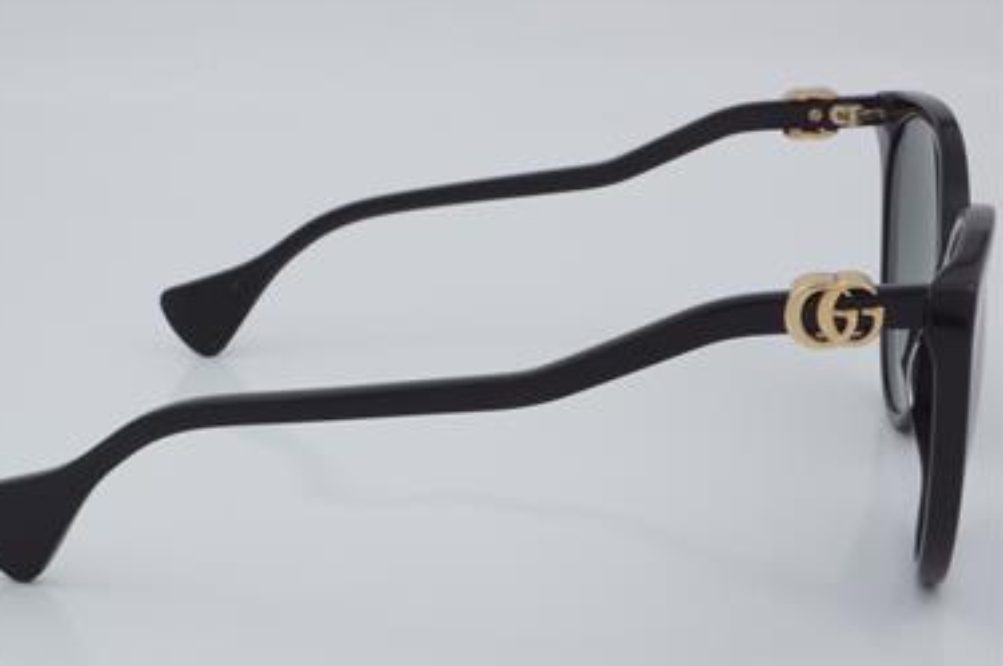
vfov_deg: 17.0
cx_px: 473
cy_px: 340
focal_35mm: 80
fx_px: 2226
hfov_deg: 25.4
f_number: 32
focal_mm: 50
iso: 100
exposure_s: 1/4
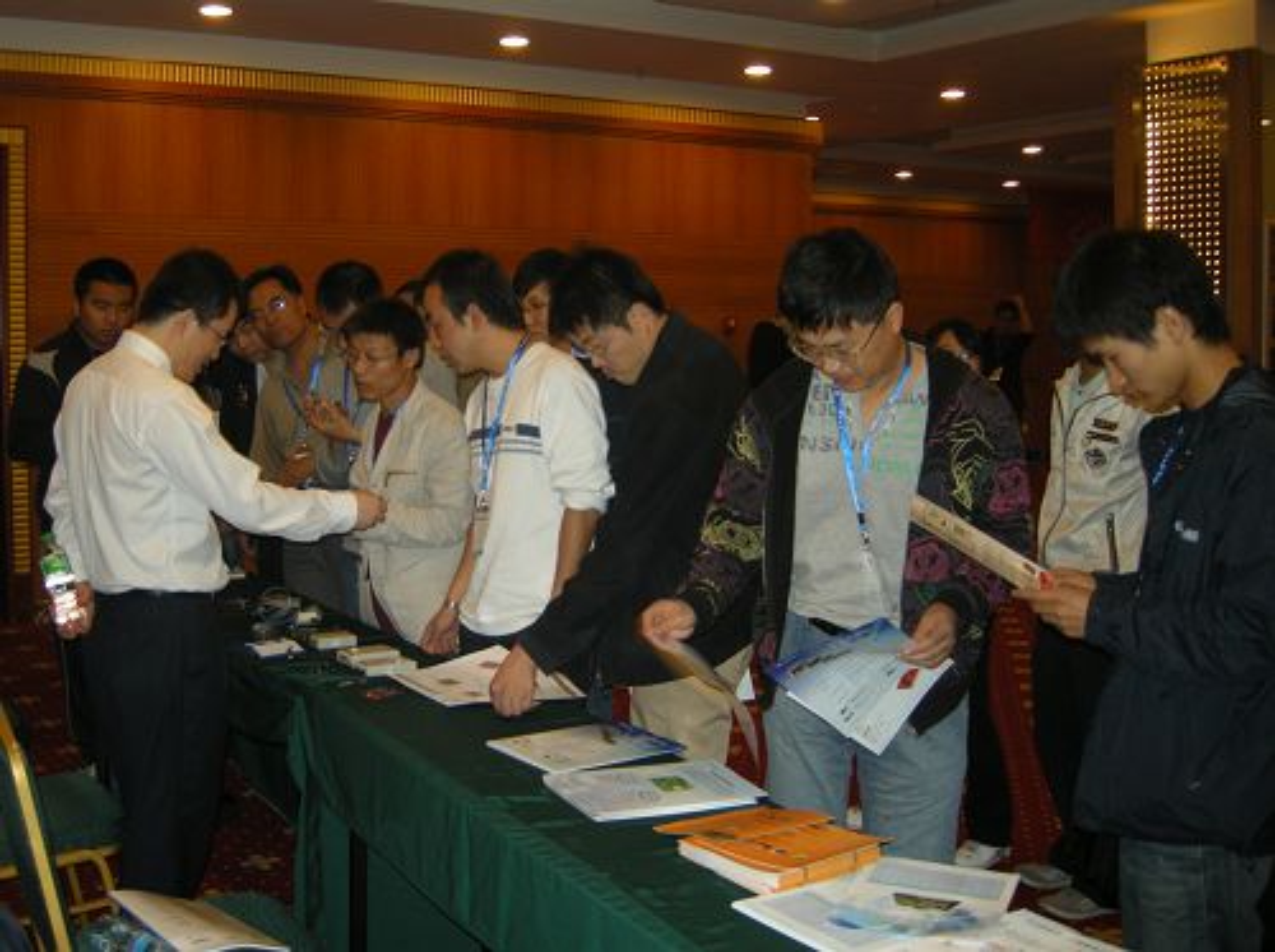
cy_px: 476
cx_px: 638
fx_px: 1287
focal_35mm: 35
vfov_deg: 40.6
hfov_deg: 52.7
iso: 82
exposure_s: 1/30
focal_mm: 7.5
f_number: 2.7
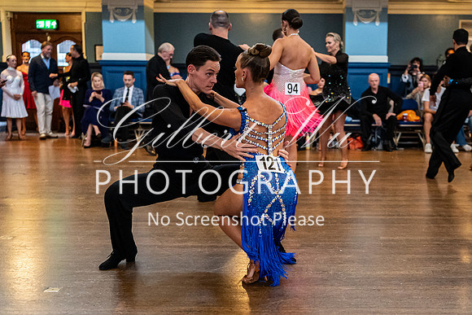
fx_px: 627
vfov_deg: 28.2
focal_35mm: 48
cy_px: 171
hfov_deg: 41.0
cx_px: 295
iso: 6400
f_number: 2.2
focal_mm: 35
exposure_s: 1/500
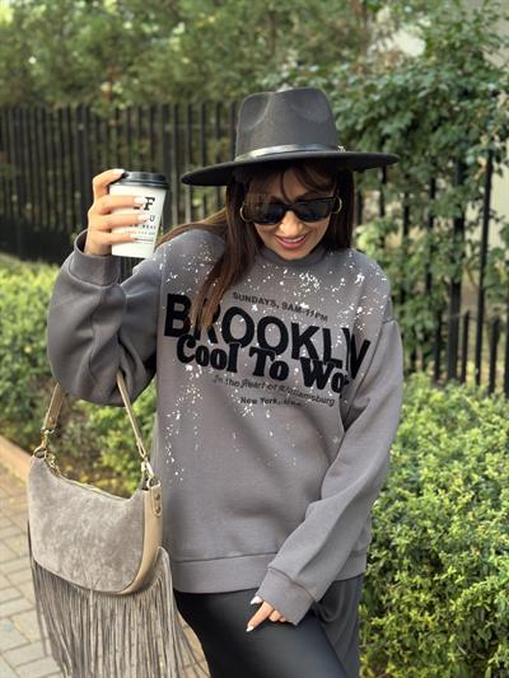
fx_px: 941
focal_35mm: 48
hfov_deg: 30.3
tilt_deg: -12.4
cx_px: 254
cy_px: 339
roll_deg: -0.3
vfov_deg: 39.6
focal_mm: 6.76
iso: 64
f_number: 1.78
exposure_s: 1/121
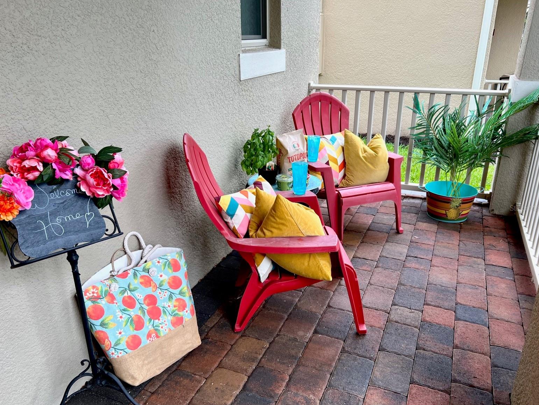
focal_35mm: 27
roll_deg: +1.2
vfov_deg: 51.4
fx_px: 420
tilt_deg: -23.6
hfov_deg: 65.3
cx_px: 263
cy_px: 208
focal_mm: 5.7
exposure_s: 1/194
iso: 40
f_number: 1.5
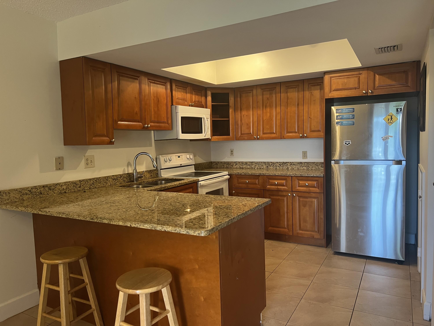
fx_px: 326
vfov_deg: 53.1
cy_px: 163
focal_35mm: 26
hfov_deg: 67.3
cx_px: 217
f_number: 1.5
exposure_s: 1/60
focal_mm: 5.7
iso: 200
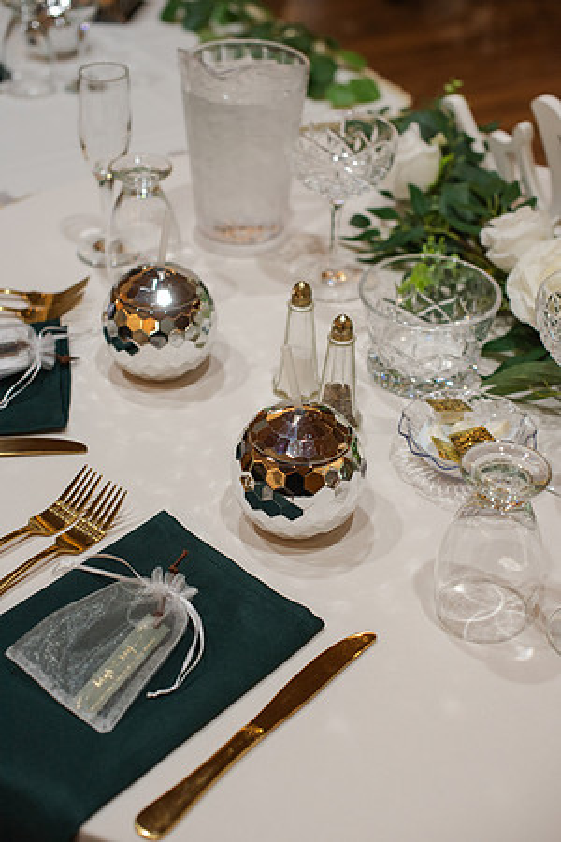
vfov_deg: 39.6
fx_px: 1169
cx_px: 280
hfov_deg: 27.0
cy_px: 421
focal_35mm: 50
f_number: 3.5
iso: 800
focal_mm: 50
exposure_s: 1/250
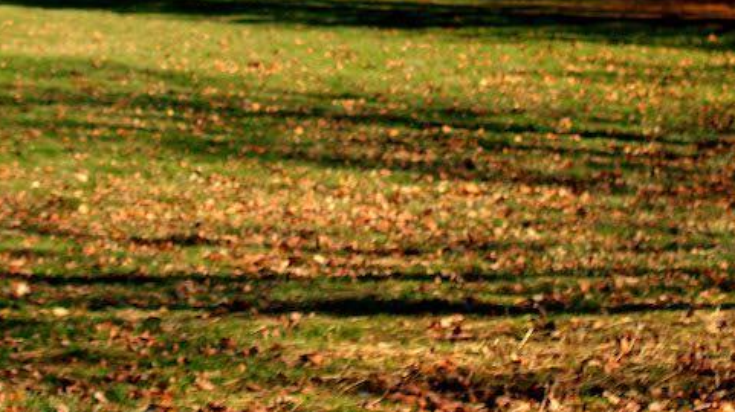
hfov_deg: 16.6
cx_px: 124
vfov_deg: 9.3
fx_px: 2493
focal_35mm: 128
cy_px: -153
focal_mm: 32.5
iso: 200
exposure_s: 1/640
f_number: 5.6
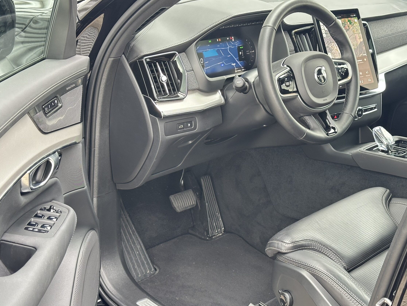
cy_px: 155
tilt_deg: -21.7
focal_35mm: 55
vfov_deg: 26.6
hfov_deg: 34.9
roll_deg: -2.8
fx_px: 647
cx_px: 228
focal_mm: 6.86
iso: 80
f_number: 1.78
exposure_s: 1/61
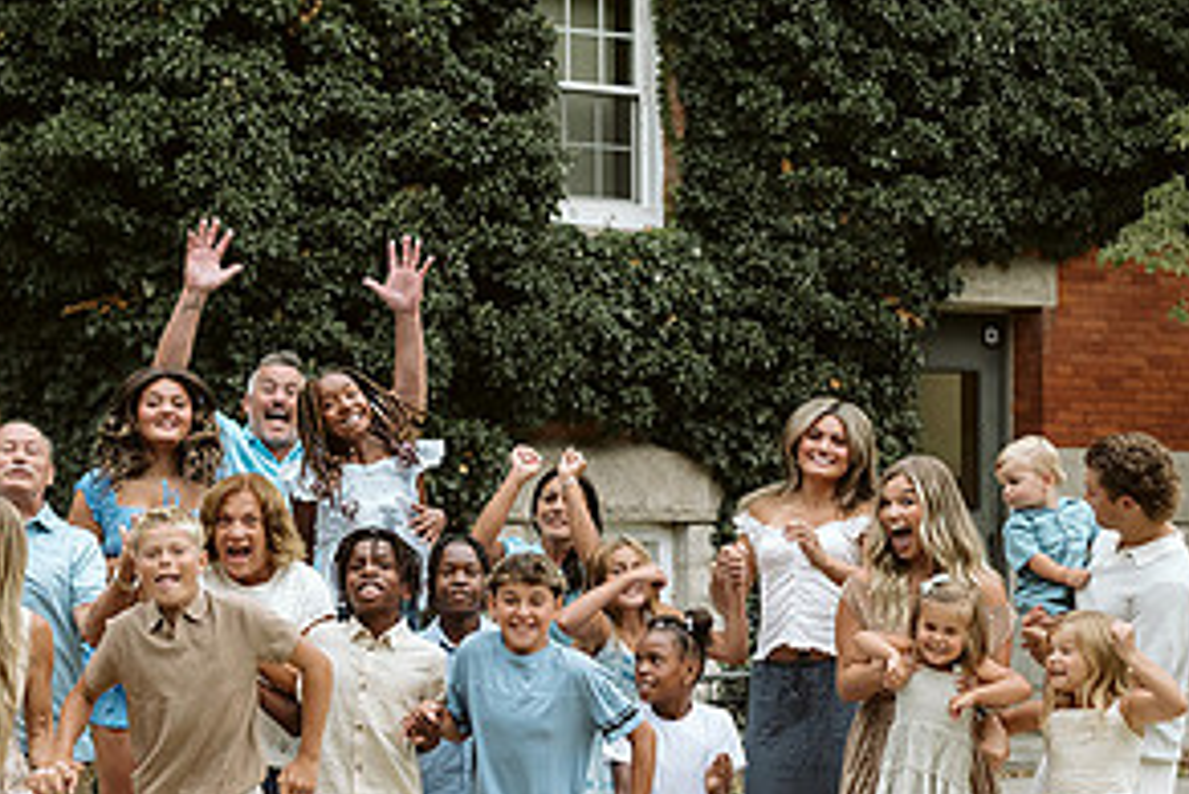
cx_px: 227
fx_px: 3436
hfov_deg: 19.4
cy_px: 422
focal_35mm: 104
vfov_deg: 13.2
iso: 1000
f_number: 2.8
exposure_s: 1/640
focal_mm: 50
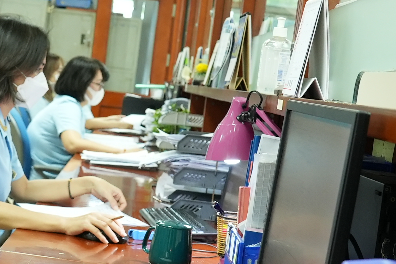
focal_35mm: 83
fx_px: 913
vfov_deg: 16.5
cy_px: 144
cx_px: 48
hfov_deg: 23.9
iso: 2500
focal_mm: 27
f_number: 4.5
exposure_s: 1/50
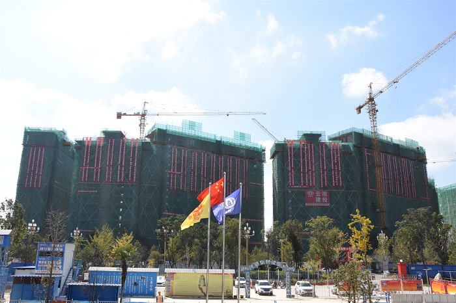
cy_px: 152
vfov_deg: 41.7
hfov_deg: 59.5
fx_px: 399
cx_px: 228
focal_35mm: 32
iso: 800
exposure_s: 1/640
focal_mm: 21
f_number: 14
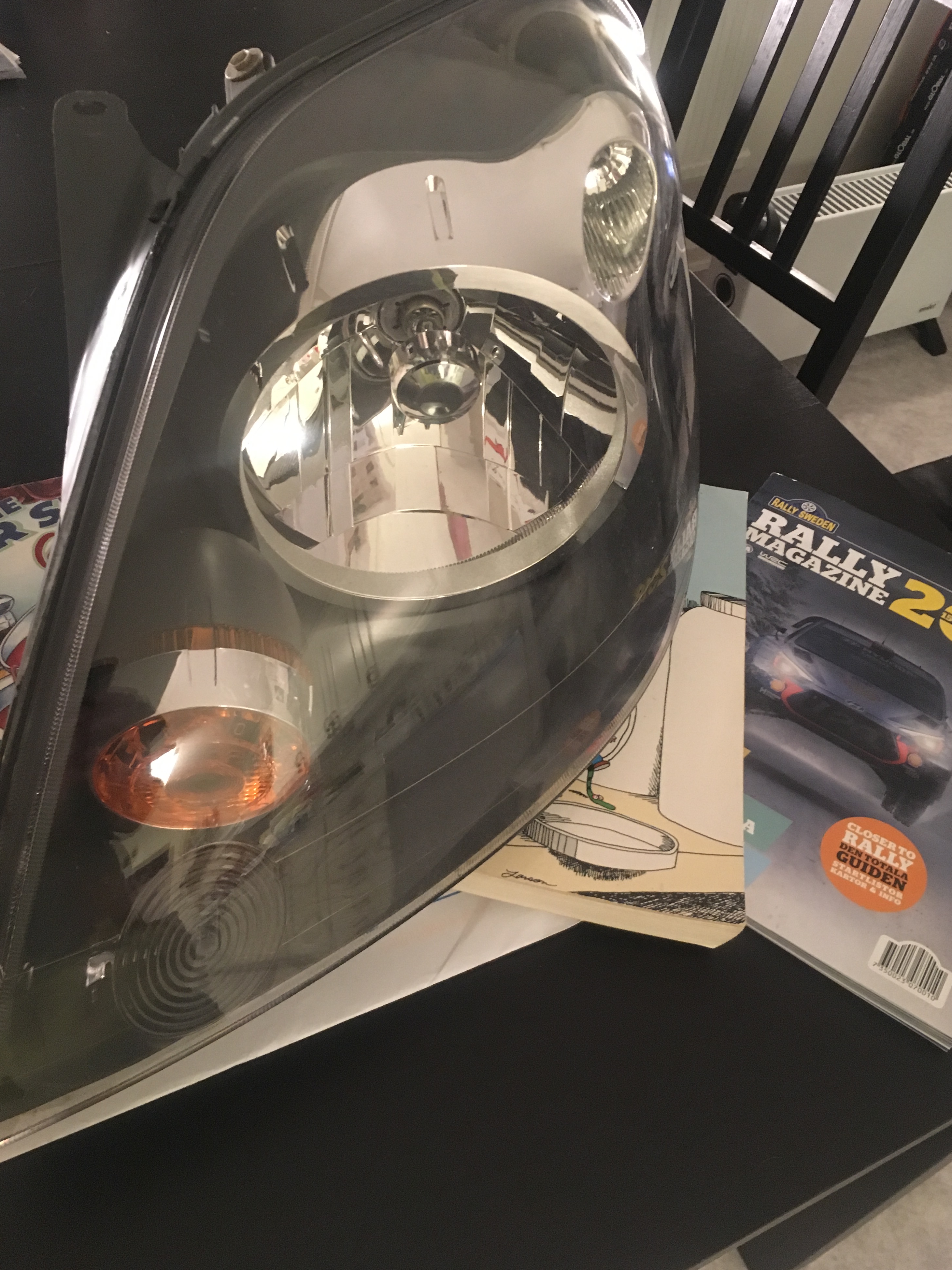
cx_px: 489
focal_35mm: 30
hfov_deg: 46.8
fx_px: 1100
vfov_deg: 60.0
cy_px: 628
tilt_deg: -48.9
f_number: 2.2
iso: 400
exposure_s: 1/17
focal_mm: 4.15
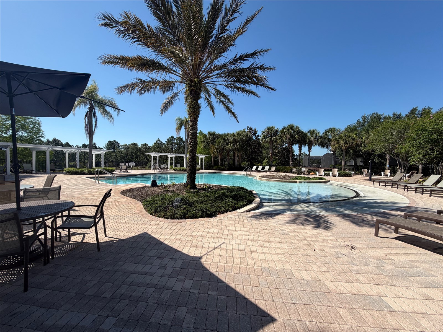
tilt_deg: -0.4
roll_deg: -1.2
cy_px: 166
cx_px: 222
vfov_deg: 85.7
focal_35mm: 14
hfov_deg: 102.1
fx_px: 179
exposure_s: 1/1033
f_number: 2.2
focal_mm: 2.22
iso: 20
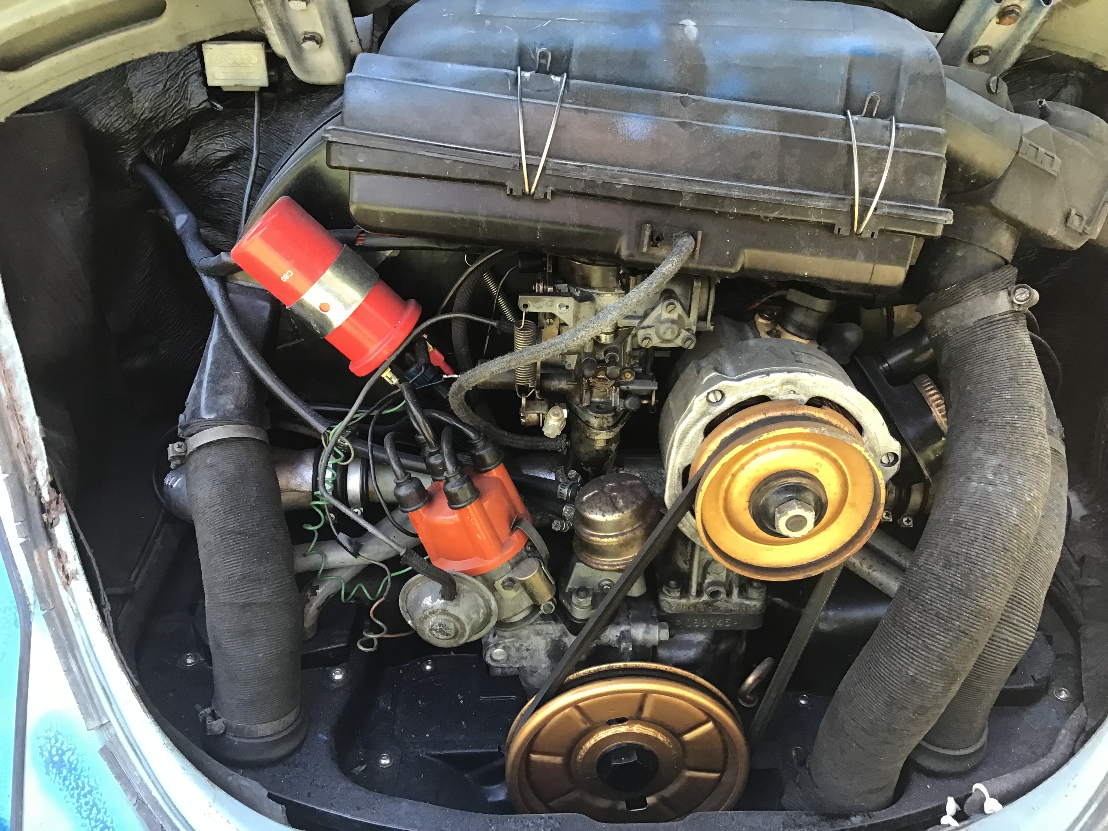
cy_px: 416
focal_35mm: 31
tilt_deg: -32.6
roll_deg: -1.5
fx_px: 992
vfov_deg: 45.4
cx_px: 554
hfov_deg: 58.4
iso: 50
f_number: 2.4
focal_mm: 3.3
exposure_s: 1/33
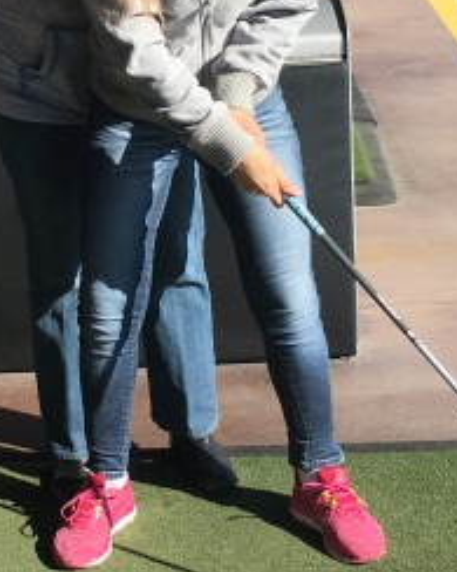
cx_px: 96
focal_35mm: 99
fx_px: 1675
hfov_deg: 15.4
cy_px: 128
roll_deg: +4.6
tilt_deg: -14.7
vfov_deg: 19.2
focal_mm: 4.15
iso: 25
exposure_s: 1/1350
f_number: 2.2
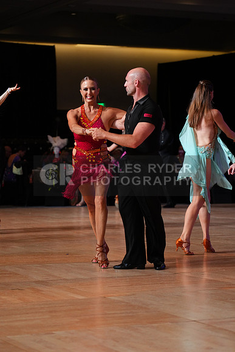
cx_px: 118
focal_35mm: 105
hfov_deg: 13.0
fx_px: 1027
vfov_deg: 19.5
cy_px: 176
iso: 2000
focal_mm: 105
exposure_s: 1/200
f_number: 4
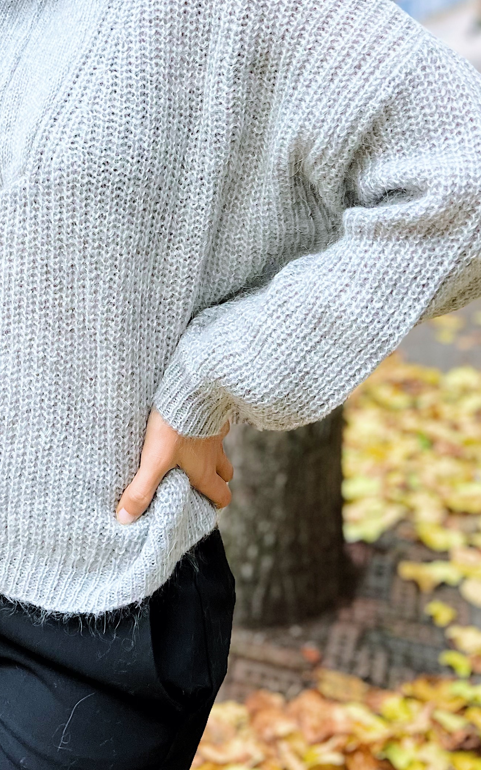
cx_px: 64
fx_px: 1112
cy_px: 165
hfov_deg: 23.8
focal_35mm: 53
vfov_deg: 37.0
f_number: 1.5
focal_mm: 5.7
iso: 80
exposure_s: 1/121
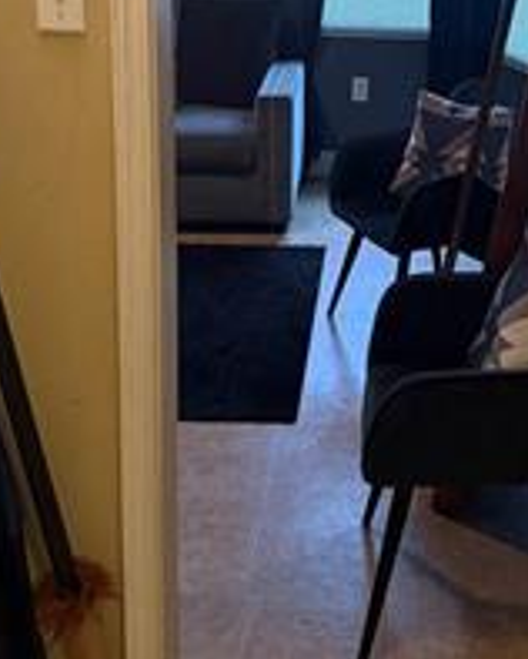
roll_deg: -2.7
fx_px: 1112
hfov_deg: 26.4
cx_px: 388
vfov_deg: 32.1
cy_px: 127
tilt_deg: -13.2
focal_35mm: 57
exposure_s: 1/60
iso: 640
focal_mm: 6.76
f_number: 1.78
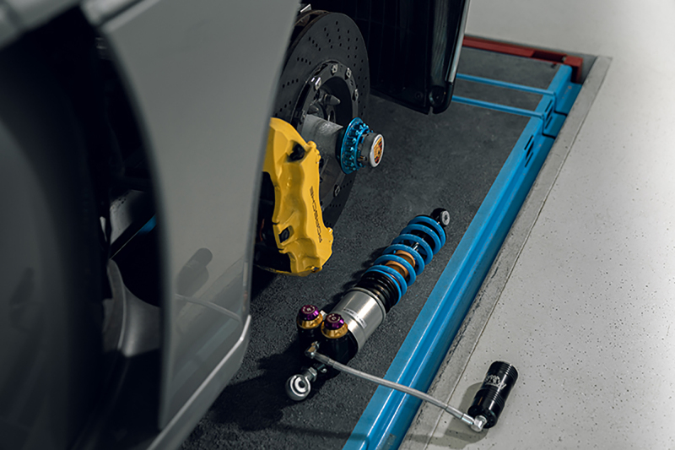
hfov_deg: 40.4
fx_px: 919
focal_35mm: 49
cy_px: 225
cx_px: 338
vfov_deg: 27.5
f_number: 2.8
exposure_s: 1/160
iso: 640
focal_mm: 49
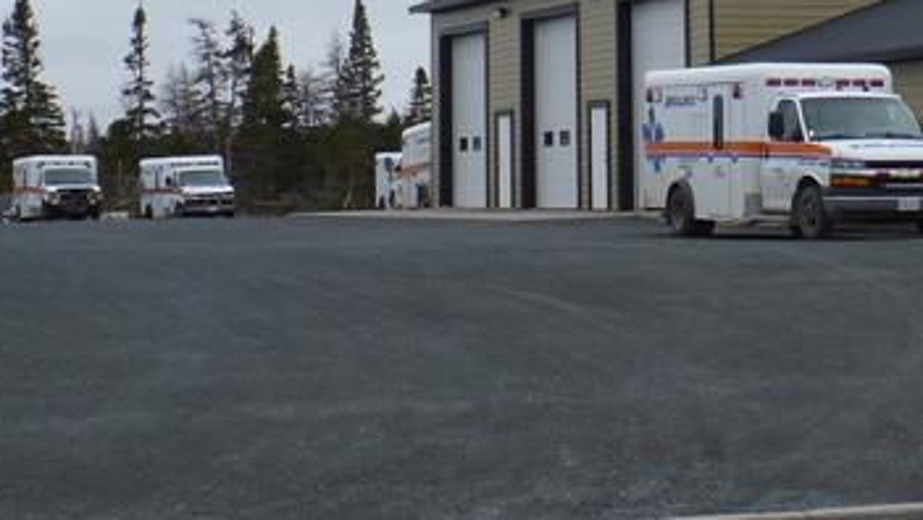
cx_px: 676
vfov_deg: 11.1
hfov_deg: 19.7
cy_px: -66
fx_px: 2645
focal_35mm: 108
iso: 100
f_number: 3.7
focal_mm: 6
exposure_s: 1/800
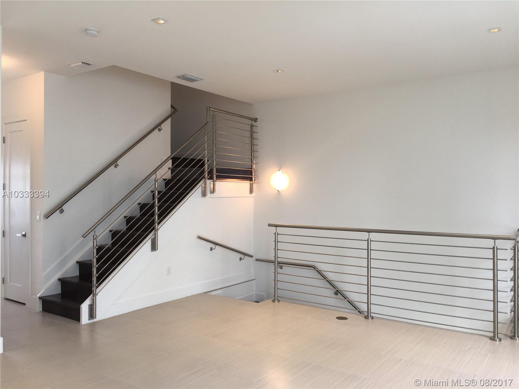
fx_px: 435
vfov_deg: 48.2
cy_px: 194
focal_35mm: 29
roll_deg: -0.6
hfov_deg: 61.7
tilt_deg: +0.2
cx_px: 260
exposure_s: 1/30
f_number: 2.2
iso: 32
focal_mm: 4.15
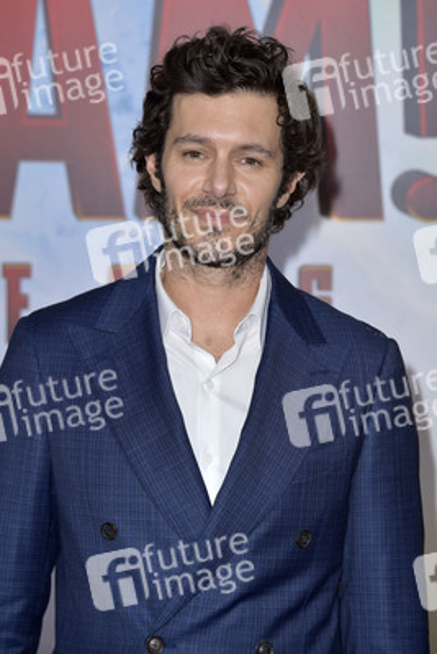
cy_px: 327
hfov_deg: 10.2
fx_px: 2456
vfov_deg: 15.2
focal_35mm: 135
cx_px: 218
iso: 320
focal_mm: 135
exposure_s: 1/250
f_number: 6.3
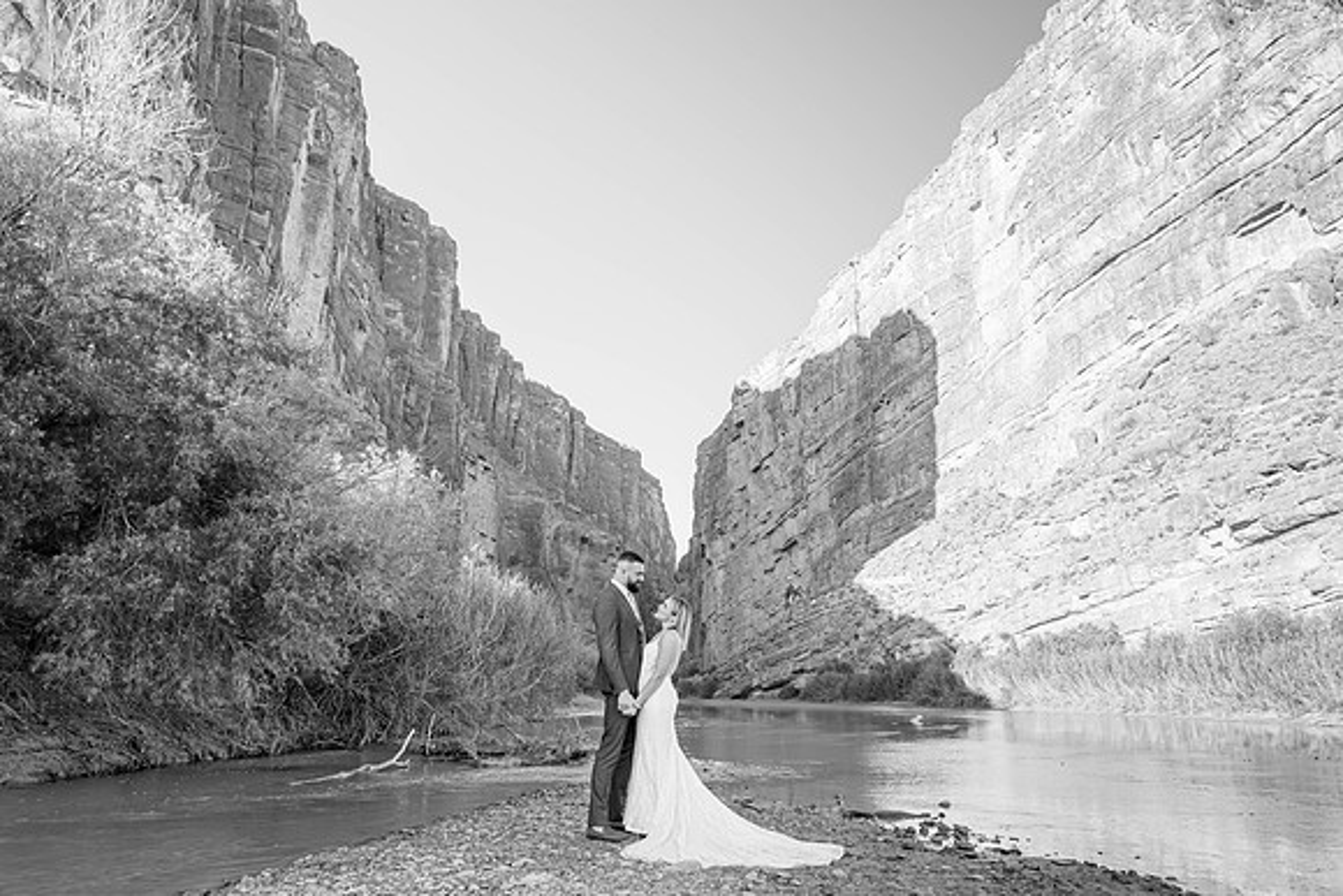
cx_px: 672
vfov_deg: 53.2
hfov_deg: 73.7
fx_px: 896
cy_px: 448
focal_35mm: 24
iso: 200
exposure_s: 1/400
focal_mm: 24
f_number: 4
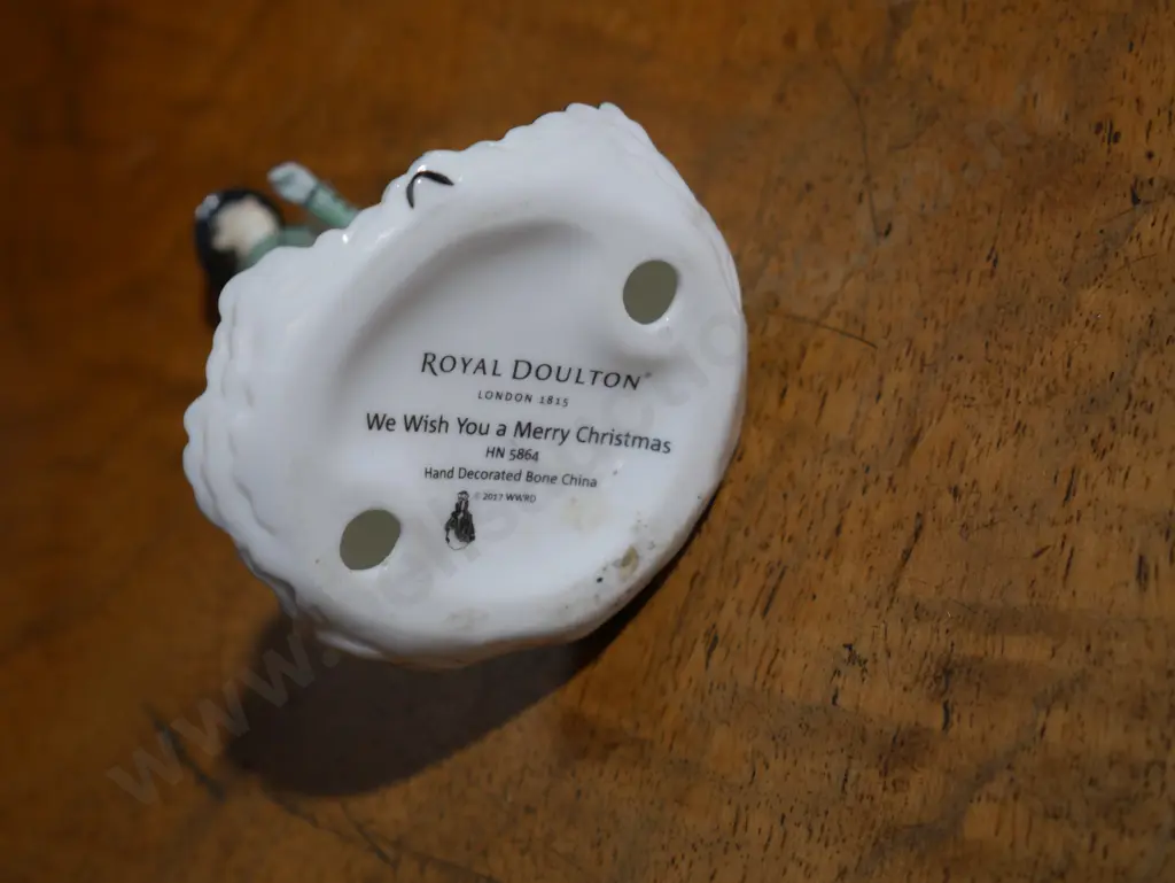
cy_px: 442
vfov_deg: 20.5
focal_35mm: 72
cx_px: 588
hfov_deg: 27.0
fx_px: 2445
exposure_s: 1/80
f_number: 5.5
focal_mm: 36
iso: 500
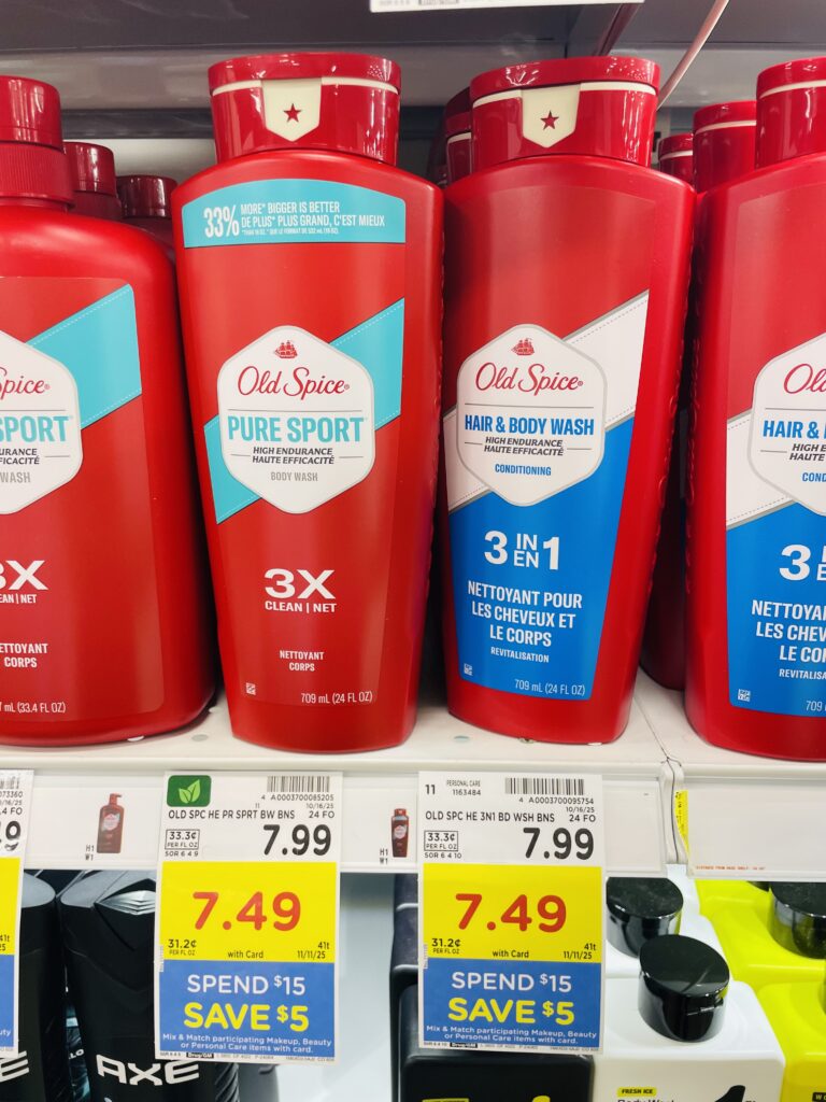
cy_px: 551
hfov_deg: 53.1
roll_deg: +0.4
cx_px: 413
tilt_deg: -14.4
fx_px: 827
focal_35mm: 26
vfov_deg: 67.3
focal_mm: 4.2
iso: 64
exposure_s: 1/60
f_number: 1.6
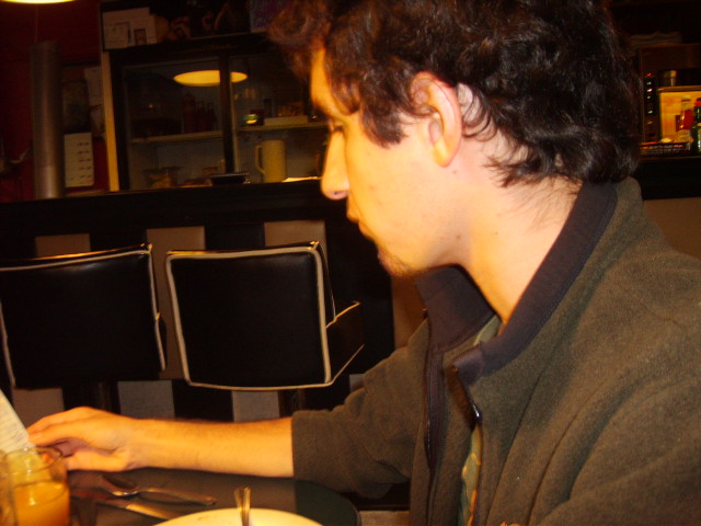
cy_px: 263
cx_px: 350
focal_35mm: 35
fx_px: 709
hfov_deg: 52.6
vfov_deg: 40.7
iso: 100
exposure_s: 1/45
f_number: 2.8
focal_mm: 5.8
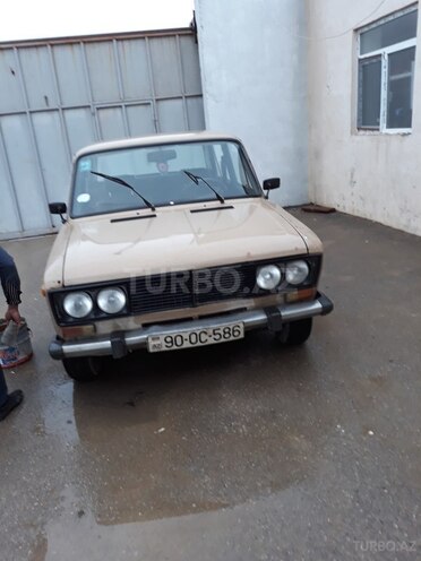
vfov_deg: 65.3
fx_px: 438
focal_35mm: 27
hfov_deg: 51.4
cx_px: 210
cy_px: 280
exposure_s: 1/50
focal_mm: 3.71
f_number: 1.7
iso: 40
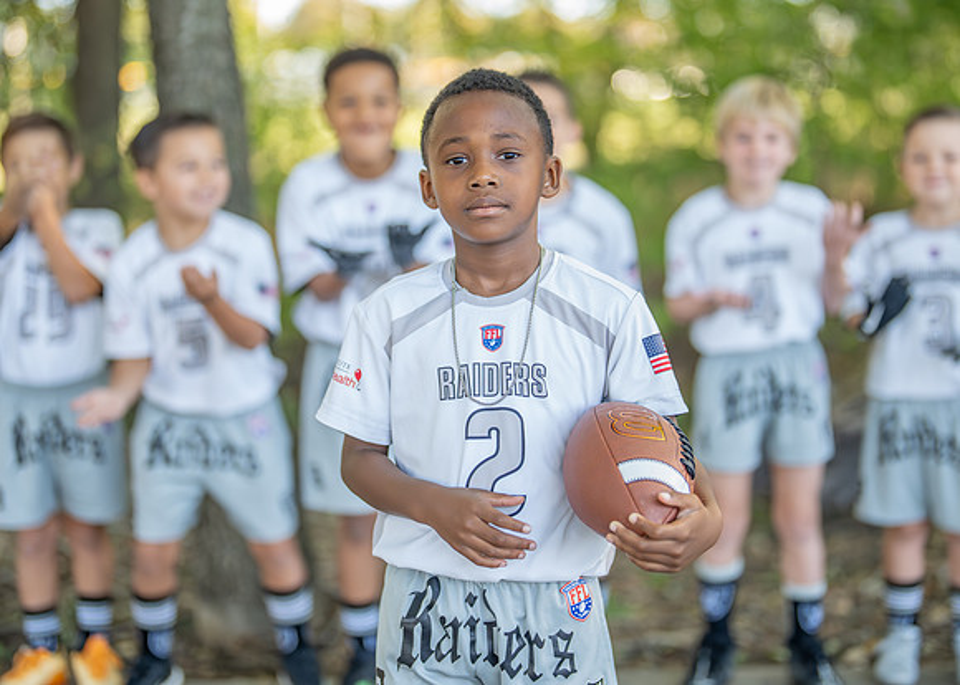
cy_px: 279
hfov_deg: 30.1
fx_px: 1785
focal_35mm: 65
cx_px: 503
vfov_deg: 21.7
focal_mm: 50
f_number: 1.2
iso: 1000
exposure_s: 1/3200
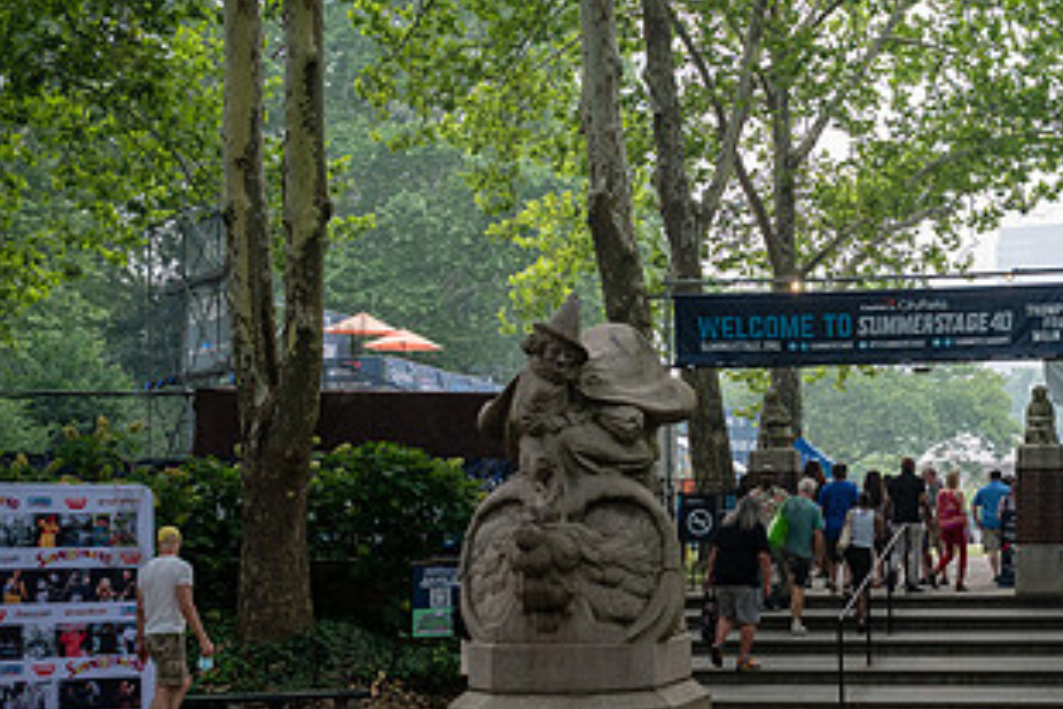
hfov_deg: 30.1
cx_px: 788
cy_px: 509
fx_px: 1949
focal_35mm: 66
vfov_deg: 20.5
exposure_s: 1/1250
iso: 1000
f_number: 4.5
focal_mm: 35
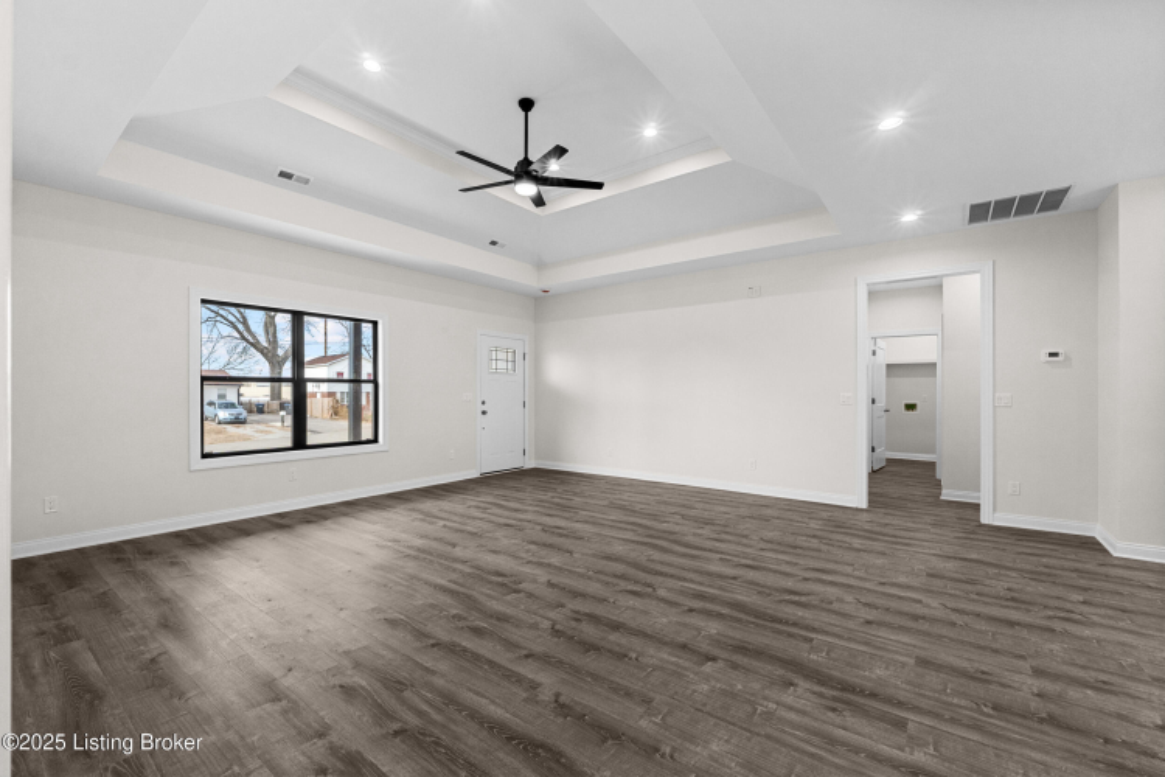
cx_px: 582
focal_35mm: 15
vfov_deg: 77.3
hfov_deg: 100.4
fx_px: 485
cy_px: 388
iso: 400
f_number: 10
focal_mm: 10
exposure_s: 1/8
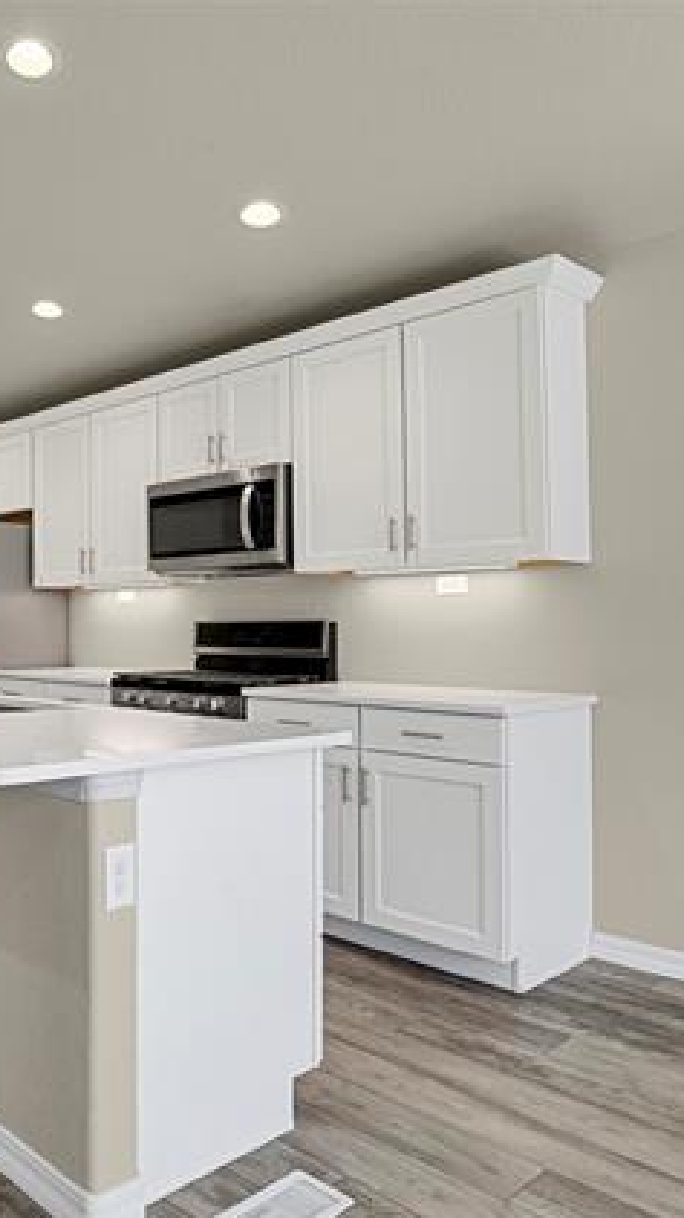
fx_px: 872
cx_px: 6
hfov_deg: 38.3
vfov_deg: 69.9
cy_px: 612
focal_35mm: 27
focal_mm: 17
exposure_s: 1
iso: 250
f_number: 8
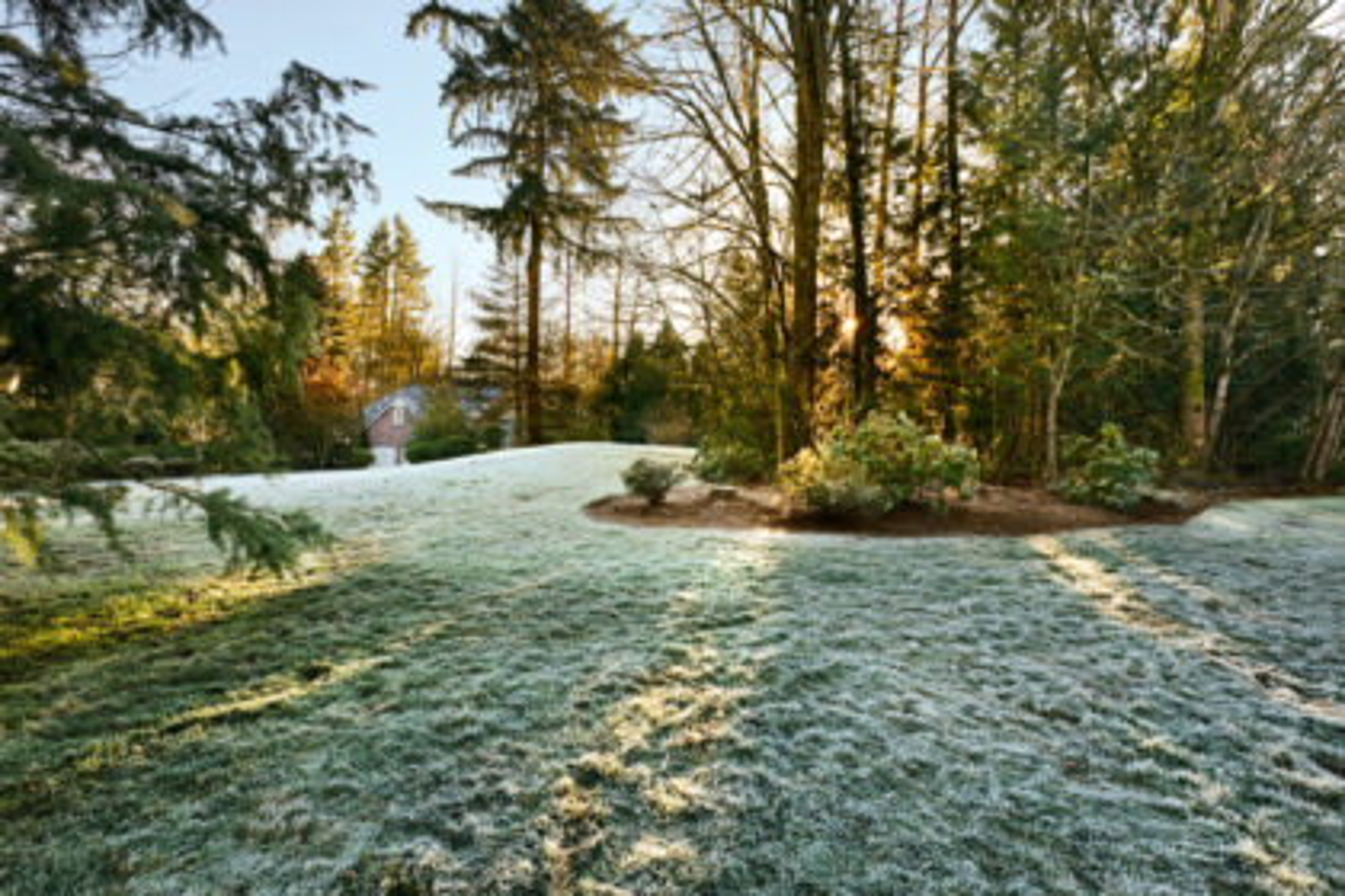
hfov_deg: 100.4
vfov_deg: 77.3
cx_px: 672
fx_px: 560
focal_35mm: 15
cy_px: 448
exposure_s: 1/12
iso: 200
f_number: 11
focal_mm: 10
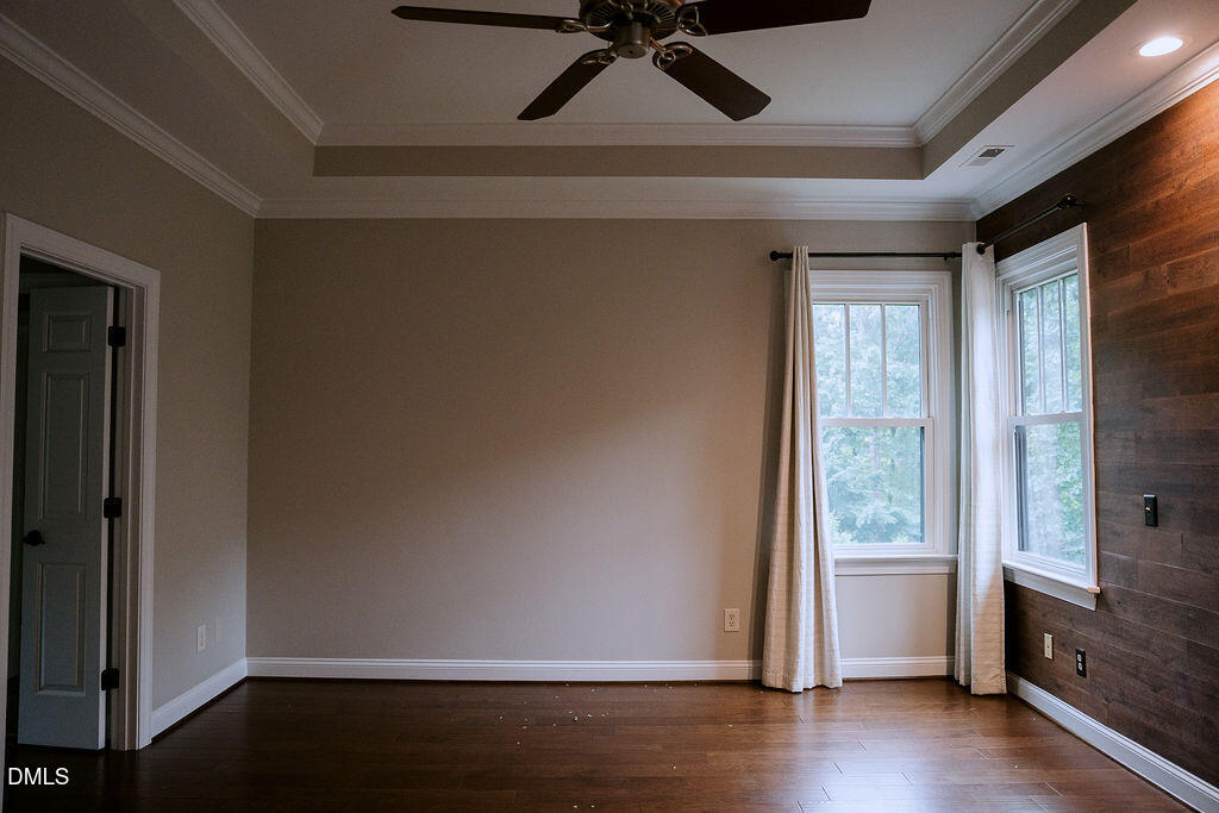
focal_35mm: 25
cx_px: 610
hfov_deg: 72.6
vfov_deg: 52.2
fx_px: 830
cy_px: 406
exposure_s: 1/200
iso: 3200
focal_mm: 24
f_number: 2.8
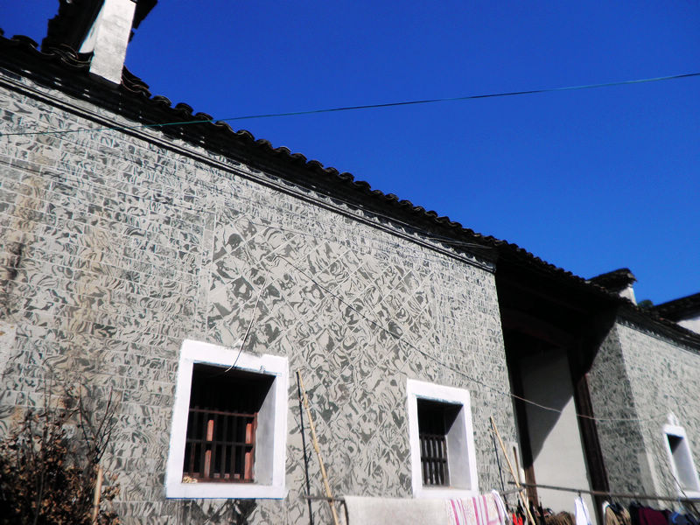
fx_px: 526
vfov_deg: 53.1
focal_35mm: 26
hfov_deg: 67.3
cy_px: 262
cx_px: 350
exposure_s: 1/320
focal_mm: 4.65
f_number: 7.8
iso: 64
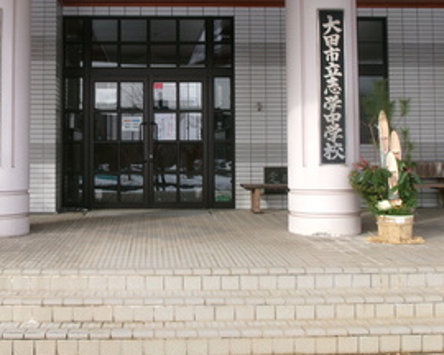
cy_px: 120
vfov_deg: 29.0
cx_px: 163
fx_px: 683
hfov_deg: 35.8
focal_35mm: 52
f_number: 4.5
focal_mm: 6.4
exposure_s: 1/210
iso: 100
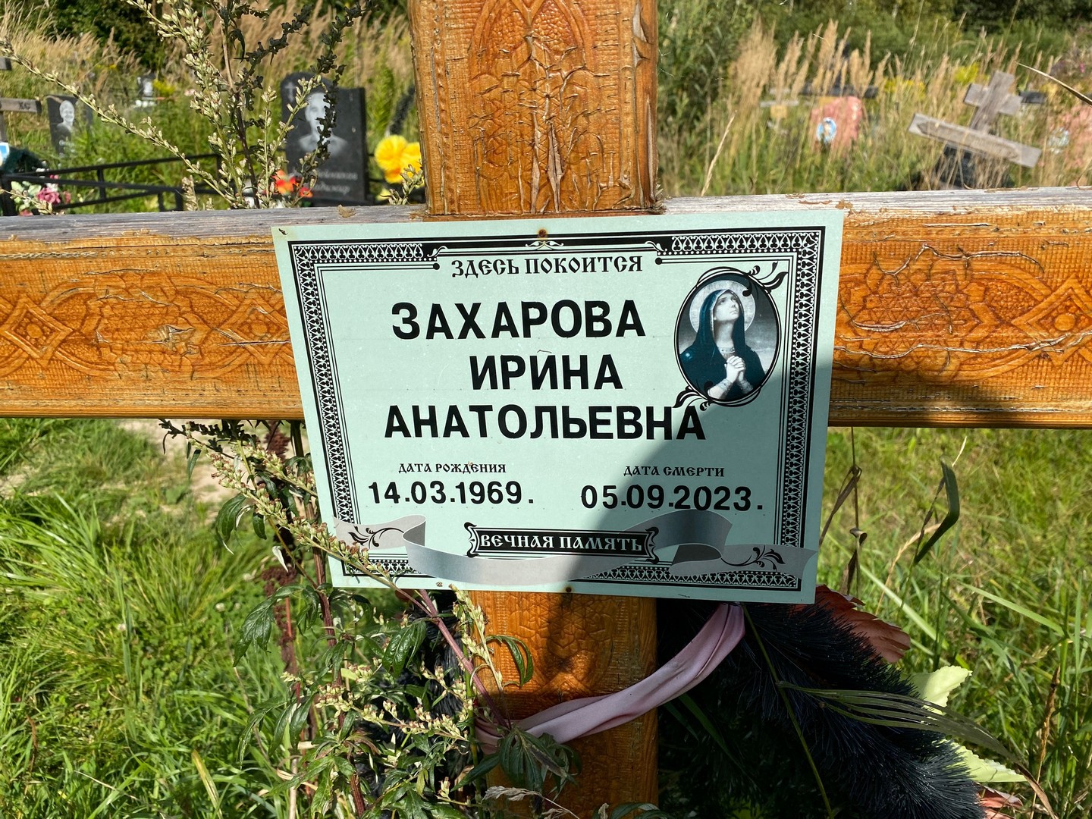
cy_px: 410
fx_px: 820
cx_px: 546
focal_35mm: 26
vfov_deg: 53.1
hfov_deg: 67.3
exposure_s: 1/3497
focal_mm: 4.25
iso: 32
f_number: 1.8
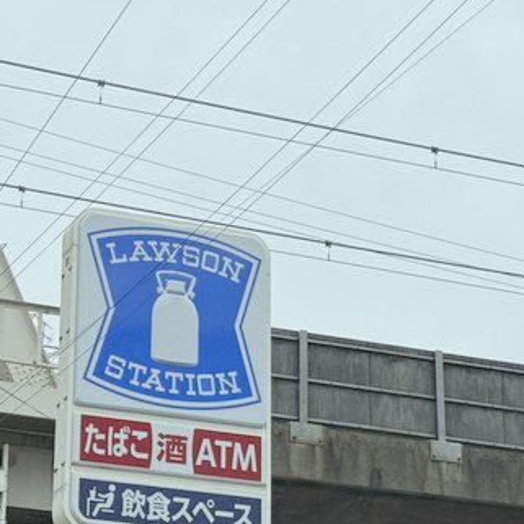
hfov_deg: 16.4
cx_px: 183
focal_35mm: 106
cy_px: 416
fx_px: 1815
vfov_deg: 16.3
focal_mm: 6.76
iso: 64
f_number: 1.78
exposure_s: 1/2415
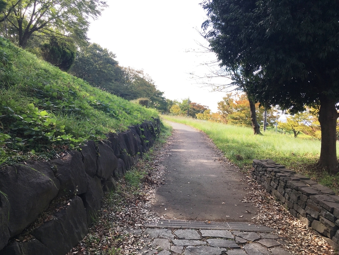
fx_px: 284
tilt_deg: +0.3
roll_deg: -1.7
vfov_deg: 48.2
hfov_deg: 61.7
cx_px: 170
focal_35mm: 29
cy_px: 128
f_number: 2.2
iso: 25
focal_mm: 4.15
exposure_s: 1/458
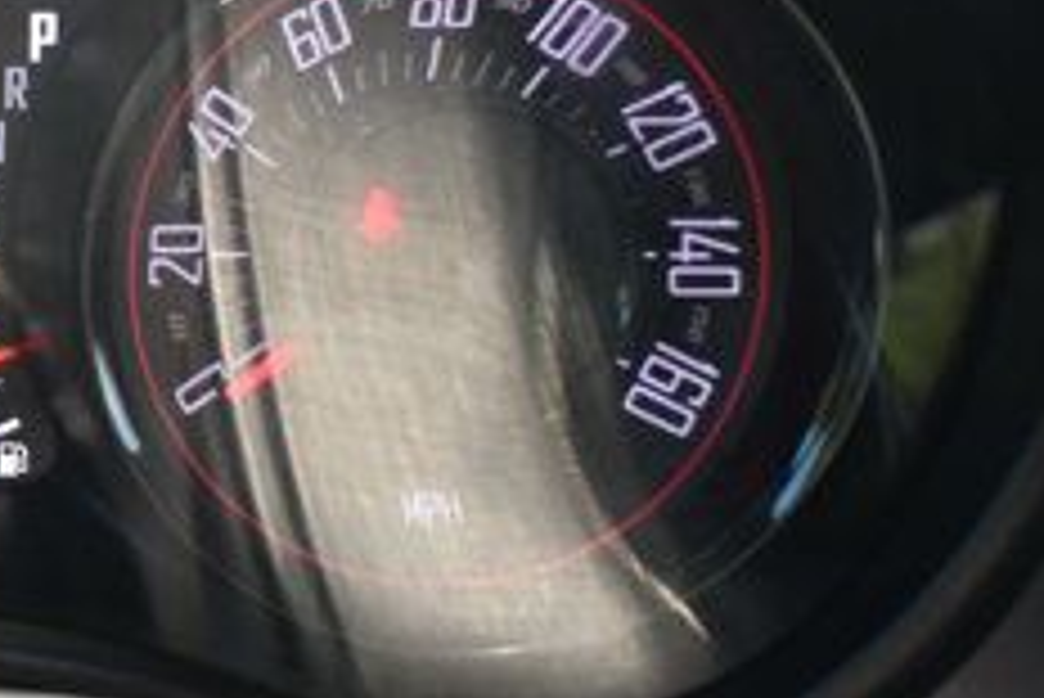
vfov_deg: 11.8
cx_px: -356
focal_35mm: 116
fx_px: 3366
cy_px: 254
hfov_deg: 16.5
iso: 800
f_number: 4.2
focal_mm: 28
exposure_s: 1/250
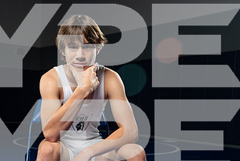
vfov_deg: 23.3
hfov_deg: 33.9
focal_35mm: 57
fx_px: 380
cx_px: 45
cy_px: 142
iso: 800
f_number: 4
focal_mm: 30
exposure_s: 1/125
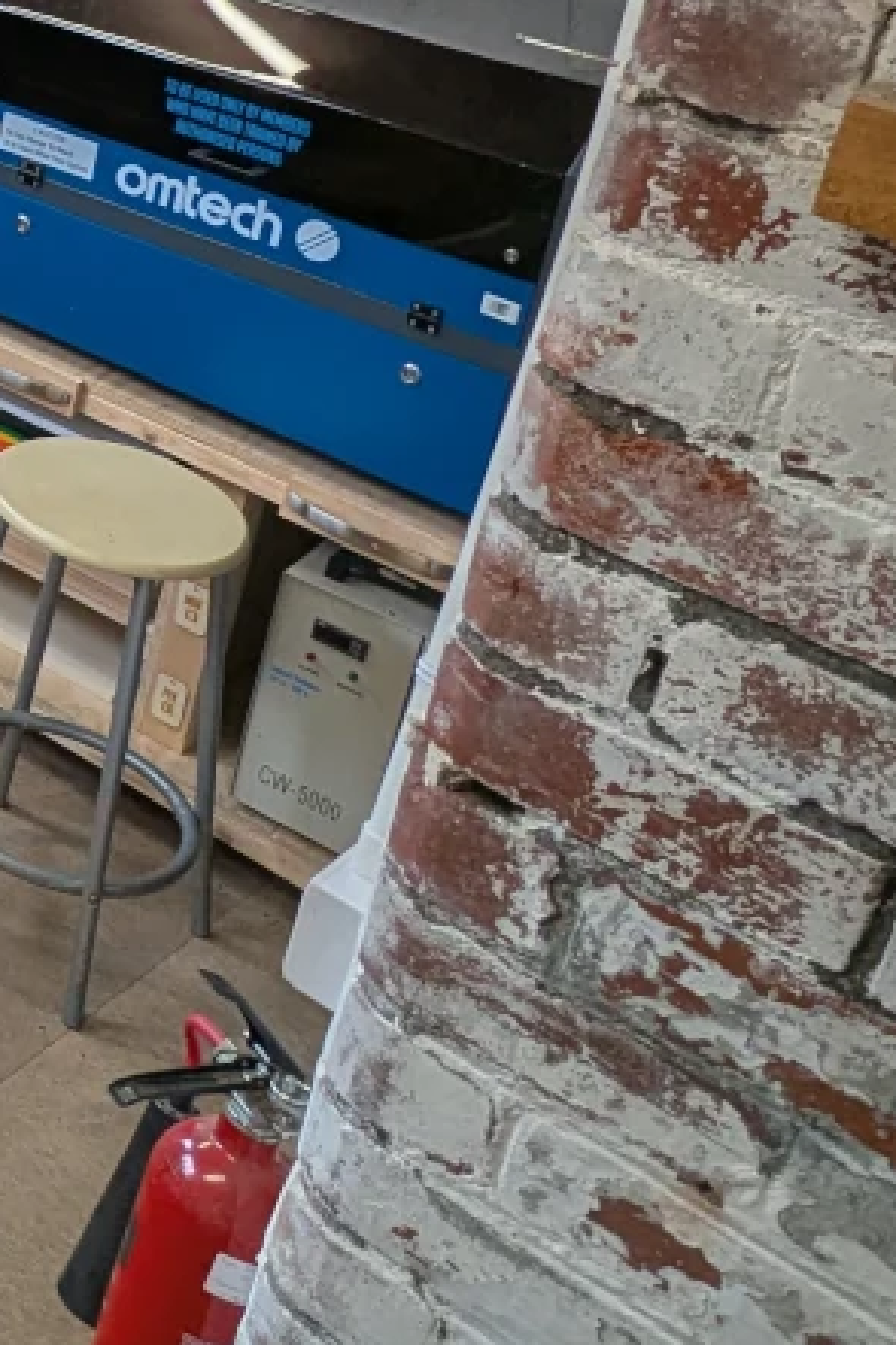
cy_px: 33
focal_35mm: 54
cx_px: -793
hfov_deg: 18.5
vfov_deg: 34.0
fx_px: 2017
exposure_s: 1/100
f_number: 2.2
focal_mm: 2.35
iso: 70
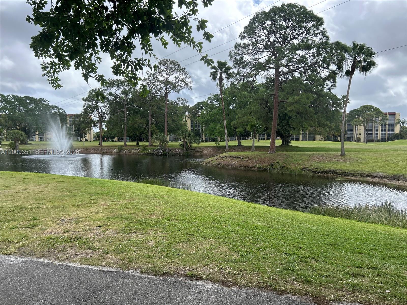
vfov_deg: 53.1
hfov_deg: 67.3
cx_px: 204
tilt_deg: -3.5
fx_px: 306
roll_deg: -0.4
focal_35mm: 26
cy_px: 152
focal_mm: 5.7
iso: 50
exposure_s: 1/2404
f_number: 1.5
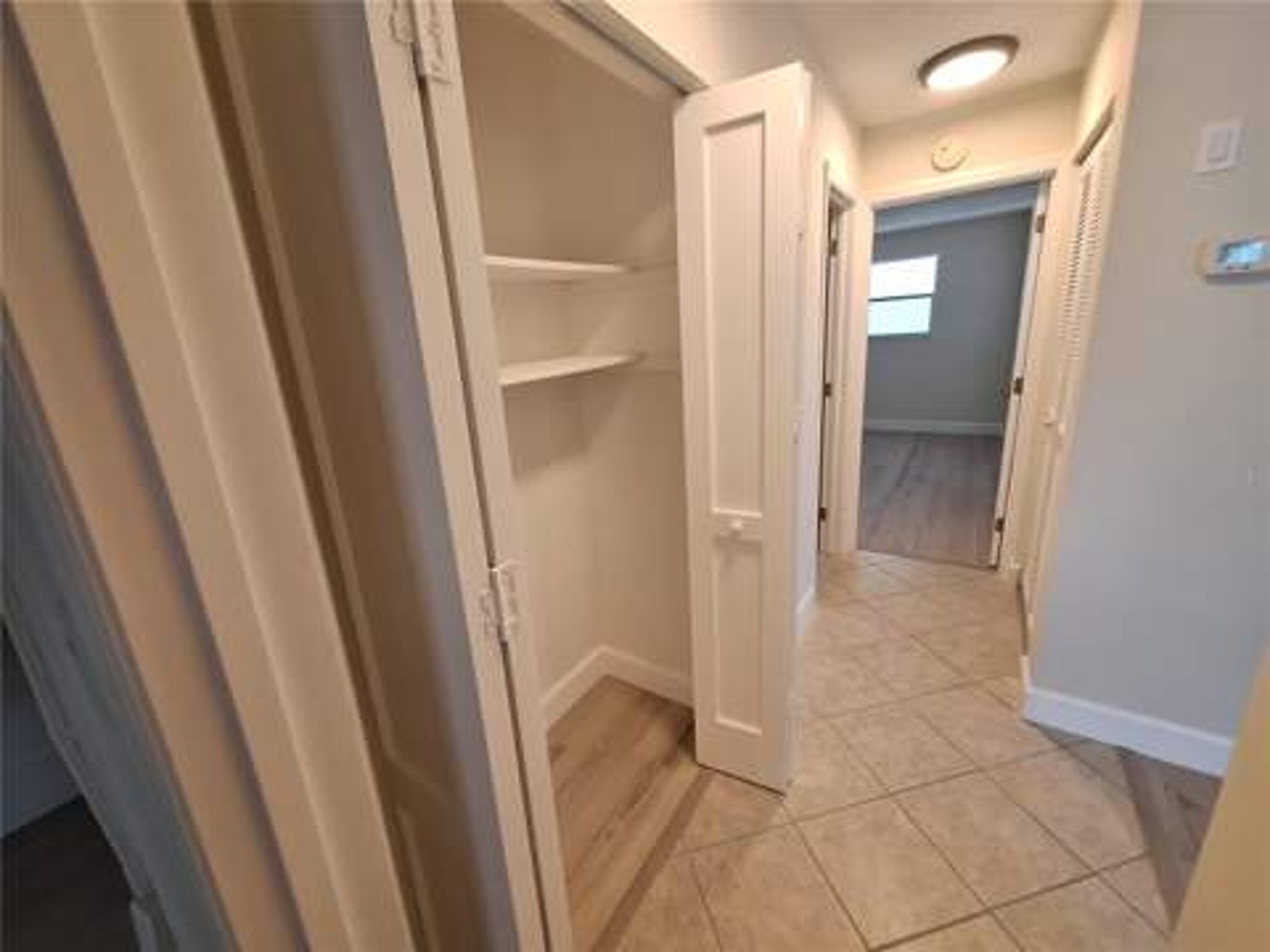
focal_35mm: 13
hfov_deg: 106.2
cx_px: 635
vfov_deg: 89.9
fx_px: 477
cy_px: 476
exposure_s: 1/50
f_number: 2.2
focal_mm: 1.74
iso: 160
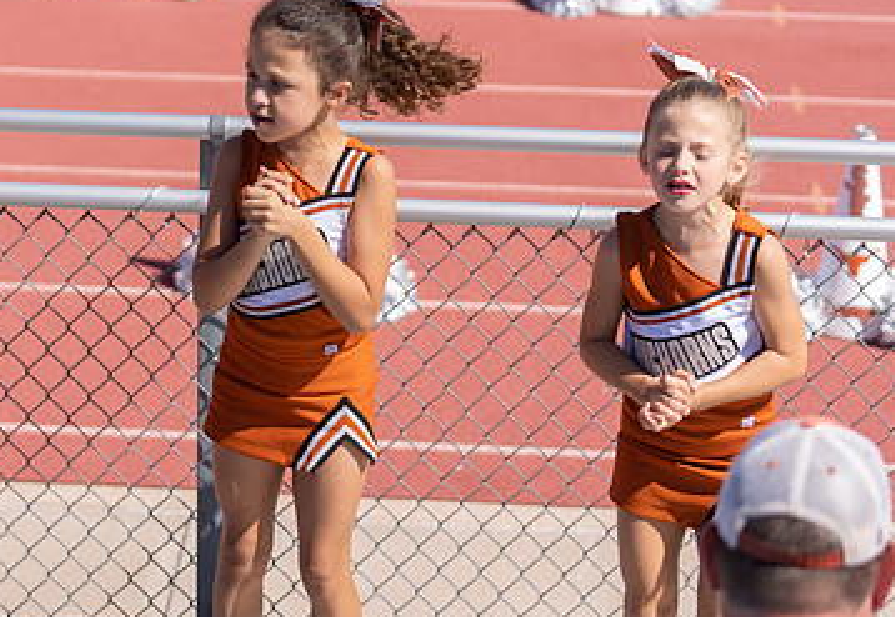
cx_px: 260
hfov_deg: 16.3
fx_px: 3116
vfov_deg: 11.3
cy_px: 308
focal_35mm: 124
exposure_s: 1/1250
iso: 100
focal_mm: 70
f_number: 2.8
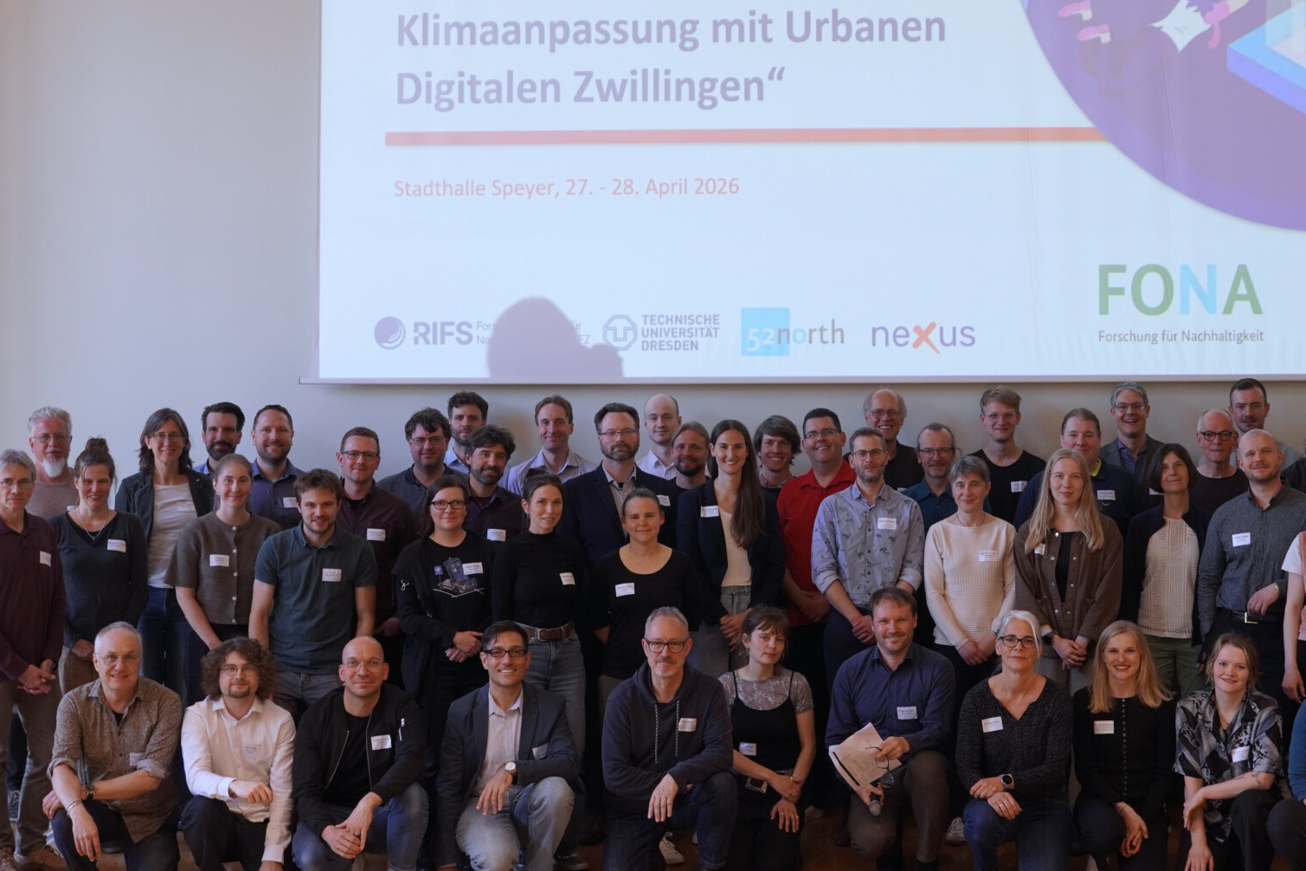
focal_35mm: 57
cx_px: 828
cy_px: 332
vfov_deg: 23.7
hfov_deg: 34.8
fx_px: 2068
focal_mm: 28
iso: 640
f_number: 4
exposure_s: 1/160
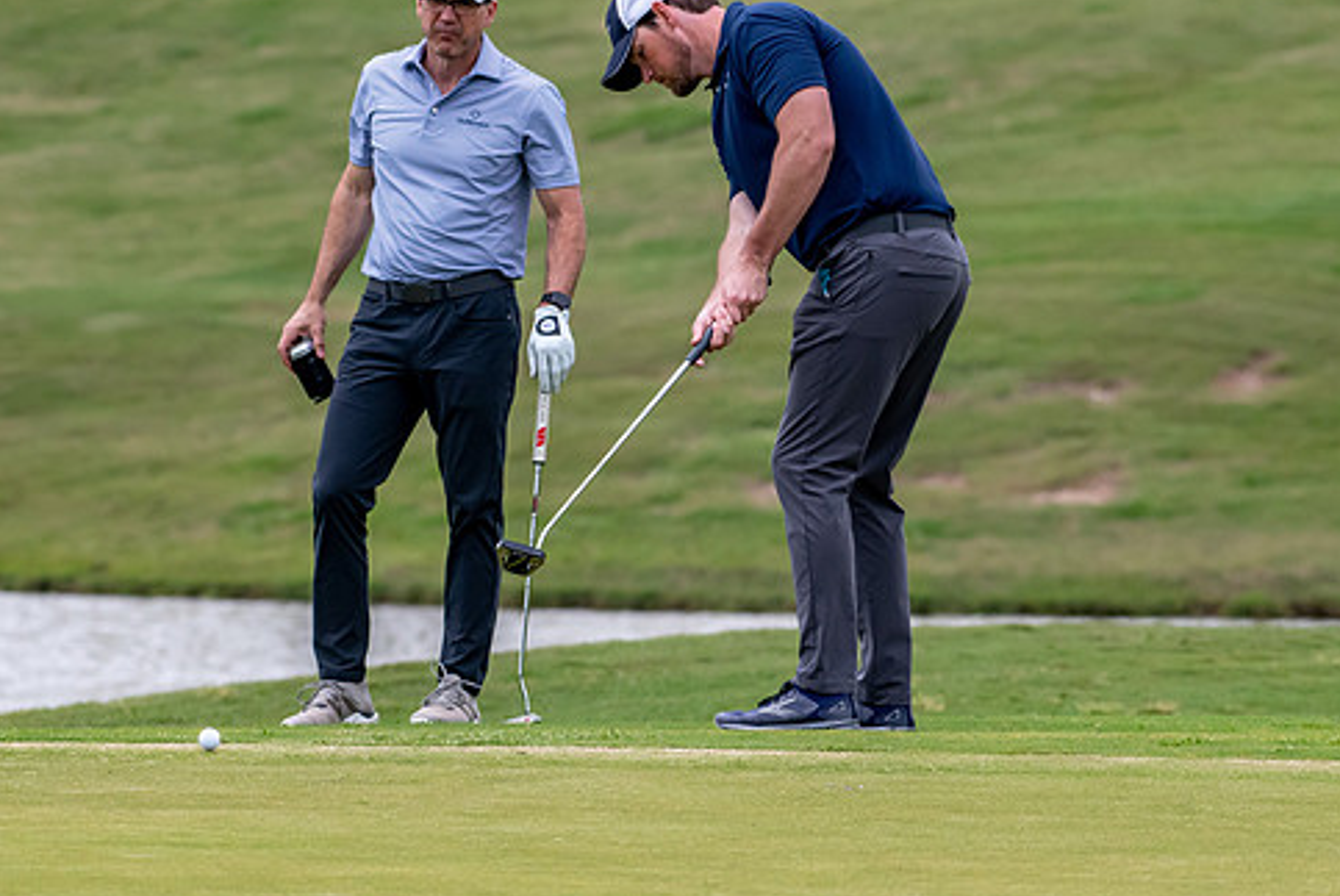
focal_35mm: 360
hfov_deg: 5.7
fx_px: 13412
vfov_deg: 3.8
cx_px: 669
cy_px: 387
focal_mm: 200
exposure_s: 1/2000
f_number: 5.6
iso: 1400
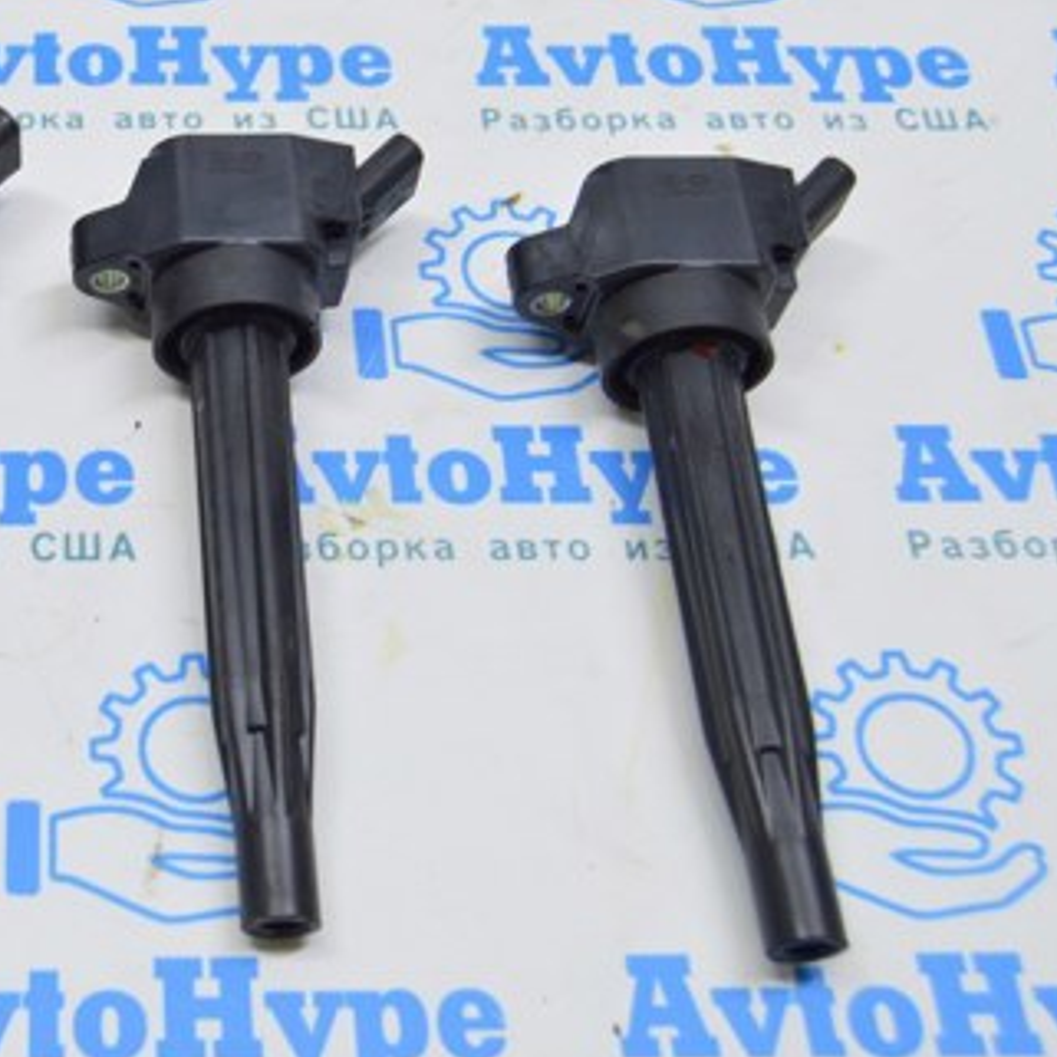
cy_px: 400
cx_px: 46
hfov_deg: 26.9
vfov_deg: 28.1
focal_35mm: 61
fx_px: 2107
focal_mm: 24
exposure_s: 1/20
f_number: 5.6
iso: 400
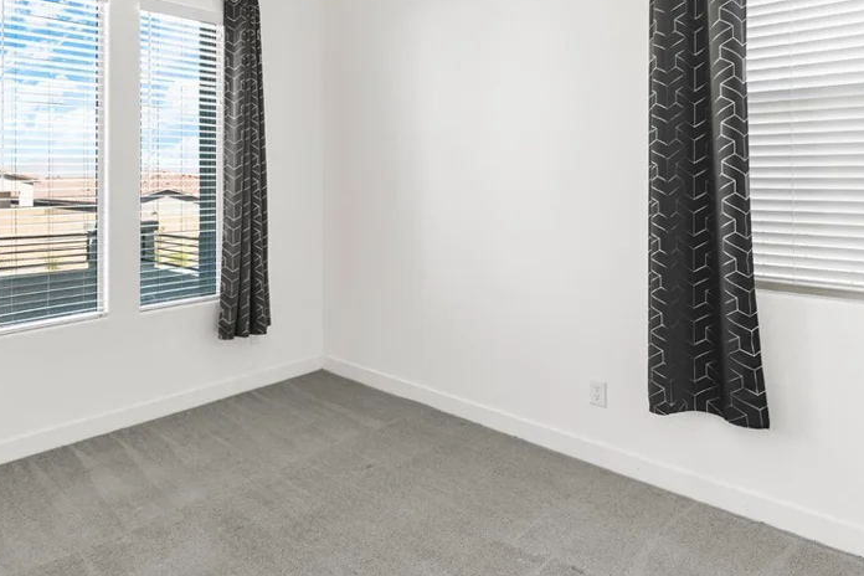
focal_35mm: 25
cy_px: 177
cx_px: 322
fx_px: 600
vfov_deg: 50.1
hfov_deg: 70.3
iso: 400
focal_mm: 17
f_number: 8
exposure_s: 1/6
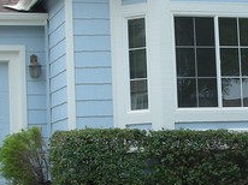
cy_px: 124
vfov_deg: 13.5
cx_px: 123
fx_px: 780
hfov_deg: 18.1
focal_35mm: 109
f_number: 3
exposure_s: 1/483
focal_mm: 5.8
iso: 50
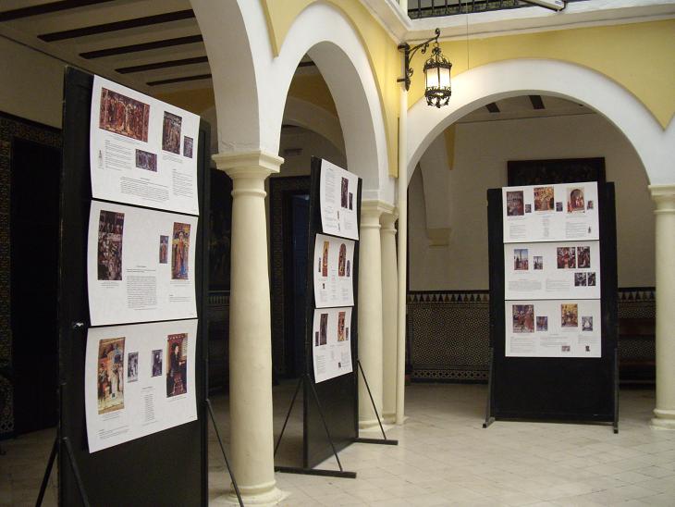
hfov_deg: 49.0
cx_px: 338
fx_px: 741
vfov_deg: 37.7
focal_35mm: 38
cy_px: 254
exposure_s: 1/30
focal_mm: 7.9
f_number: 2.8
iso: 400
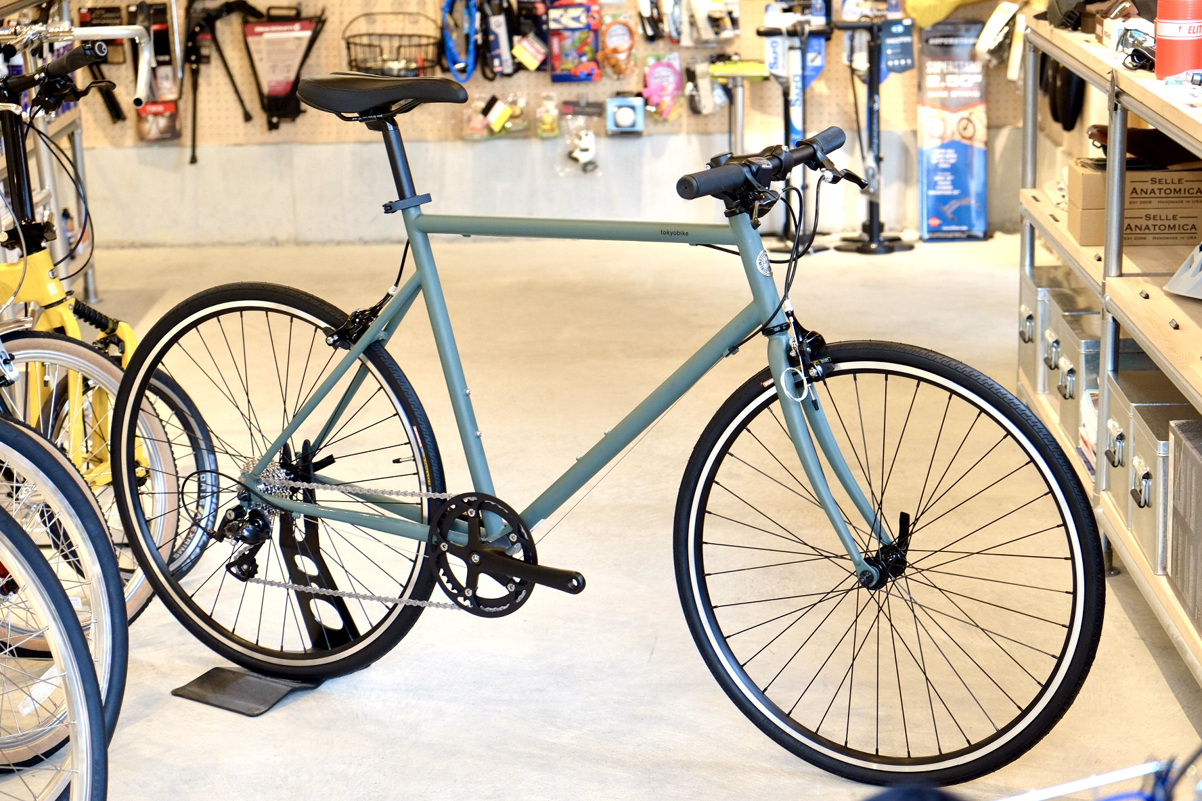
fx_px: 2771
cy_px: 400
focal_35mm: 83
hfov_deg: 24.5
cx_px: 601
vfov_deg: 16.5
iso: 800
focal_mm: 55
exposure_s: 1/30
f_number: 4
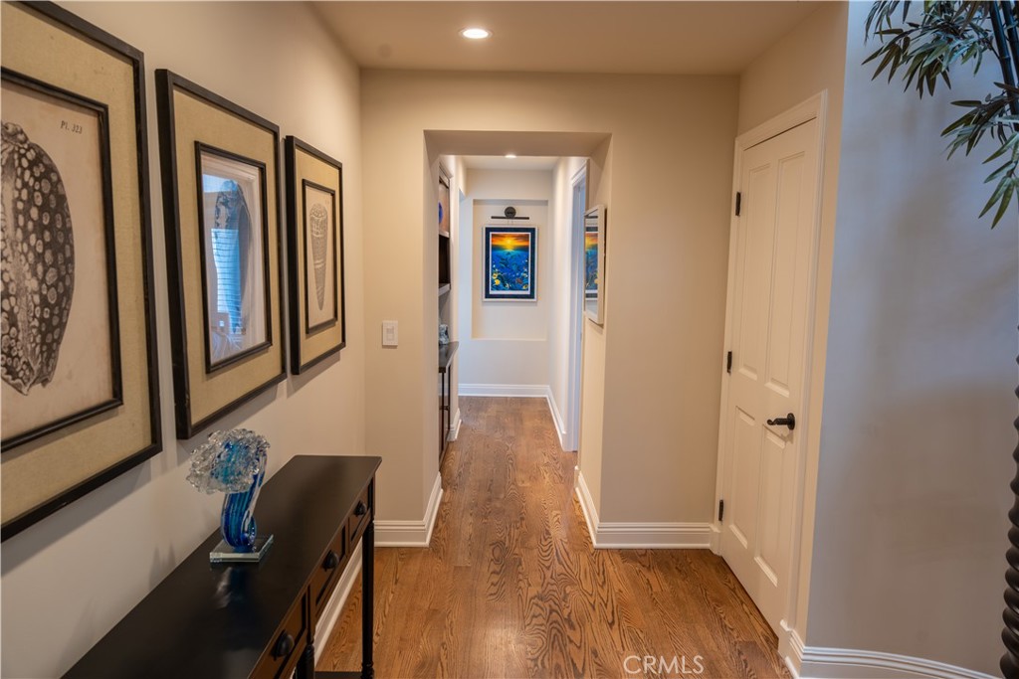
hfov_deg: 73.7
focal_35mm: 24
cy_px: 340
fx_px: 679
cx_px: 510
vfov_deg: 53.1
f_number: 6.3
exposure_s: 1/30
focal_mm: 24
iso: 100
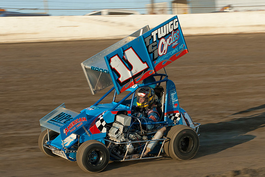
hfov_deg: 17.0
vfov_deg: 11.4
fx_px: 884
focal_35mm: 120
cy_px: 88
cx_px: 132
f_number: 7.1
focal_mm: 80
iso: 400
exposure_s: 1/400
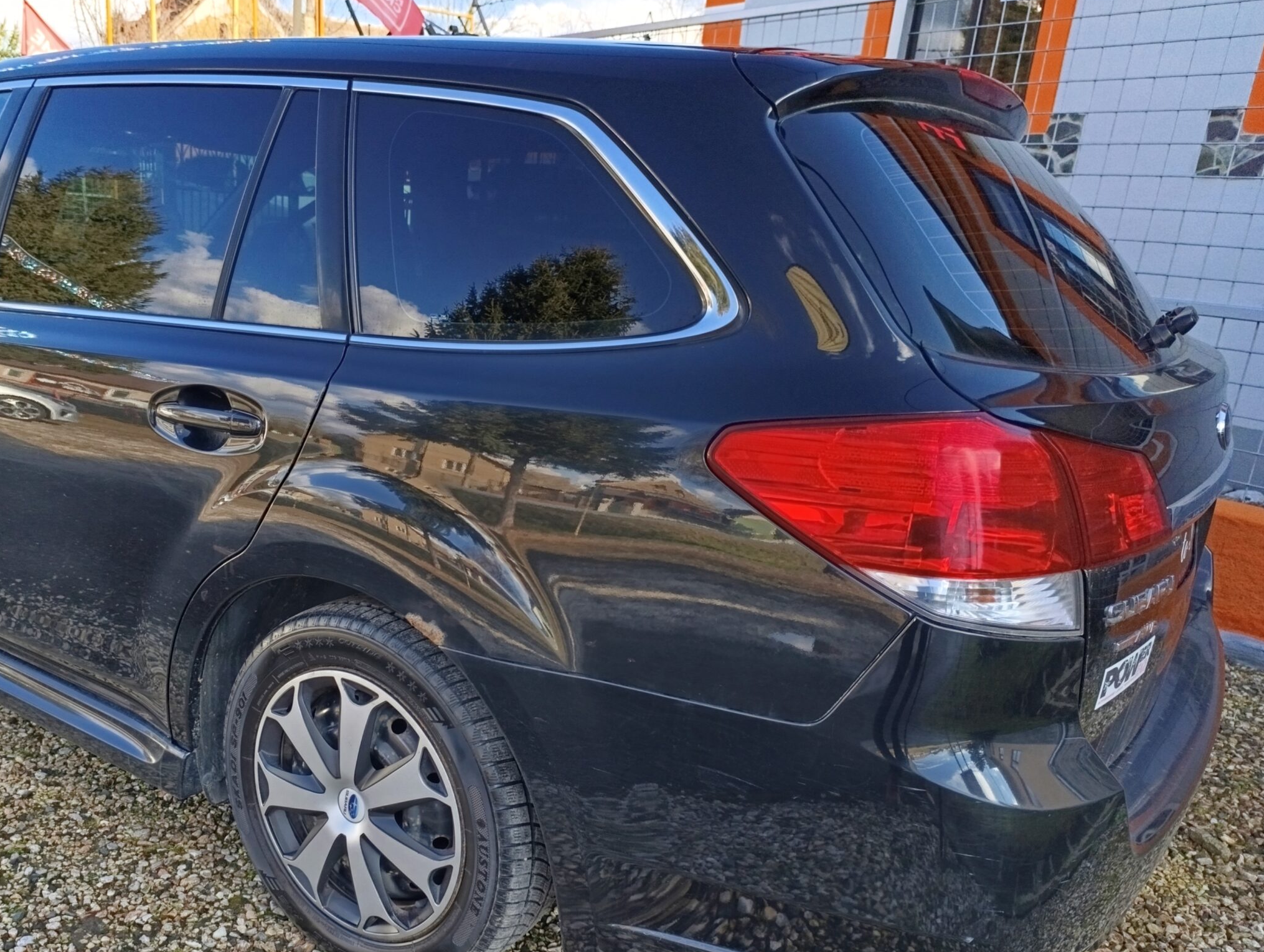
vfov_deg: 48.1
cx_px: 476
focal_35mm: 29
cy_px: 571
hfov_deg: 60.8
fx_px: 1061
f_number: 1.6
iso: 125
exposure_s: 1/100
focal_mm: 6.14
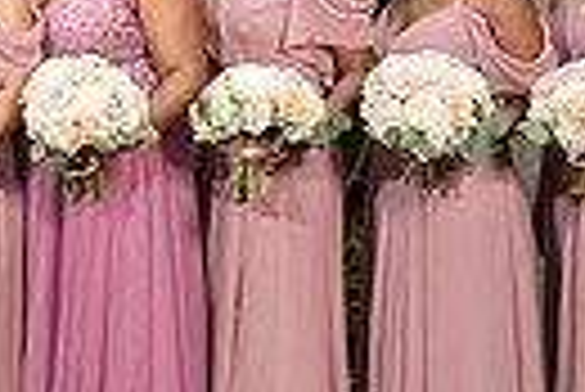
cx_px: -513
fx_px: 2587
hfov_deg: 11.8
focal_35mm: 159
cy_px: 140
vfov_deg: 8.7
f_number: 4
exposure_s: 1/200
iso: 640
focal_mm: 33
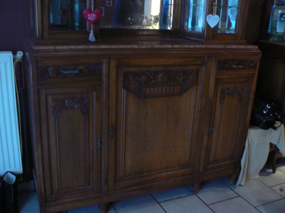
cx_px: 142
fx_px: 296
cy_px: 106
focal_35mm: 36
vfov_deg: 39.7
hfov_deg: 51.4
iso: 200
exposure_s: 1/4
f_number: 2.8
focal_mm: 6
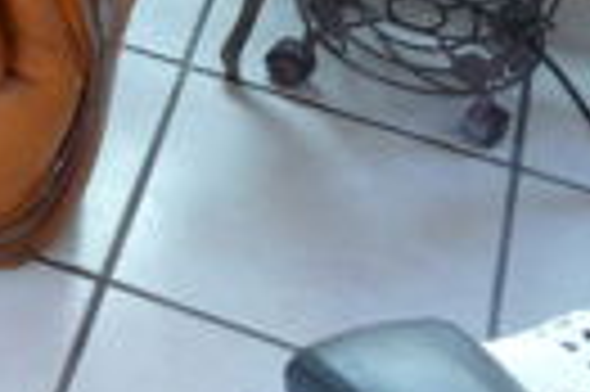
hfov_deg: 15.3
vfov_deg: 10.5
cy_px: -320
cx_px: -342
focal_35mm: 122
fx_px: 1997
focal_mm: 5.3
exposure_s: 1/8
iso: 100
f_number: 3.5
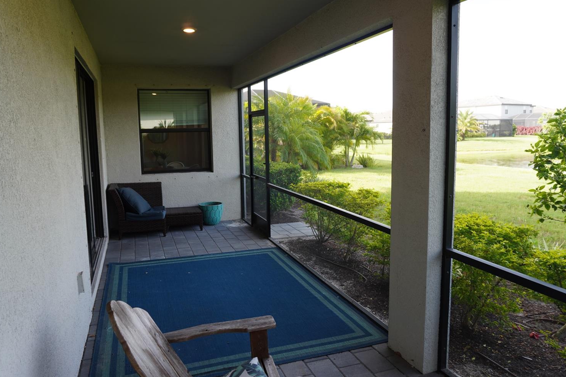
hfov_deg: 69.4
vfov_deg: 49.5
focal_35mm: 26
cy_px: 177
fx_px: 409
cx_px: 272
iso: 100
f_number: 4
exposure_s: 1/60
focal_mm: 16
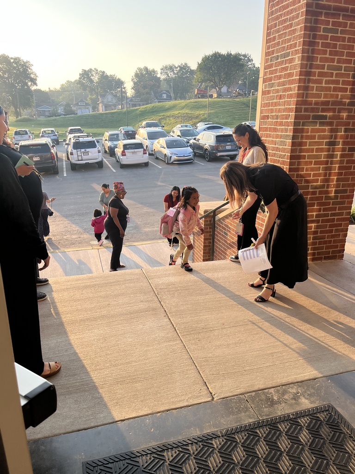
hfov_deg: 53.1
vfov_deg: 67.3
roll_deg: +0.2
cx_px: 178
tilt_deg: -17.7
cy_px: 237
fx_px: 356
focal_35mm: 26
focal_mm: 5.1
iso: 50
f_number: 1.6
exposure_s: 1/621
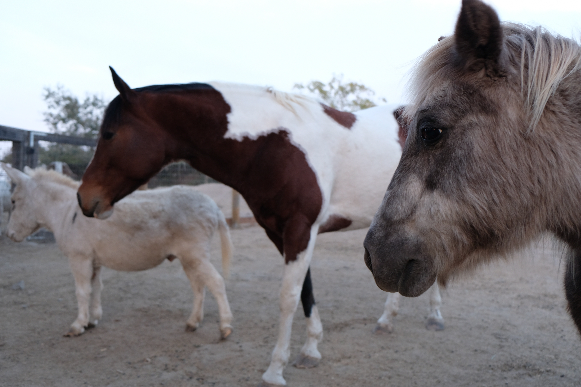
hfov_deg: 63.7
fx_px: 468
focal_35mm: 29
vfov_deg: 45.0
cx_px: 290
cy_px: 194
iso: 500
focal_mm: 19.6
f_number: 2.8
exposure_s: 1/60
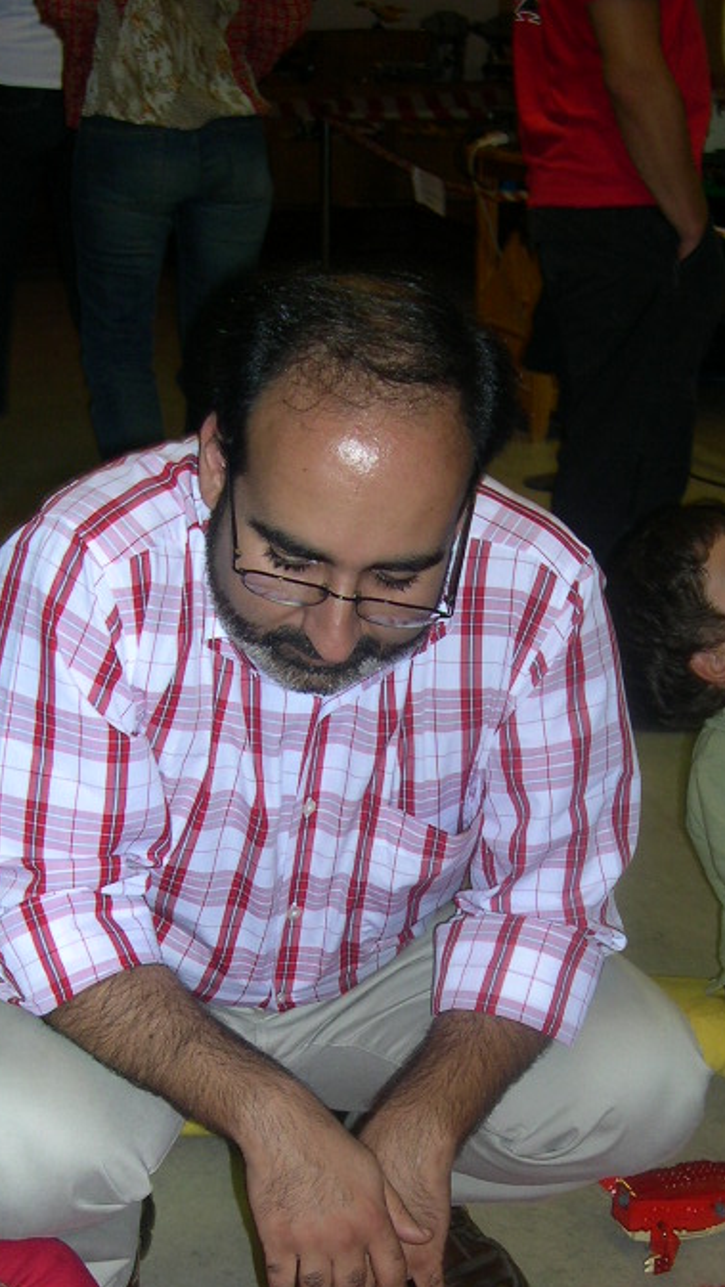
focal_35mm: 63
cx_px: 492
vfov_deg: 32.8
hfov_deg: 19.1
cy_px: 947
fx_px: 2151
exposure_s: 1/60
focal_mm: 8
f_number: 2.8
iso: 100
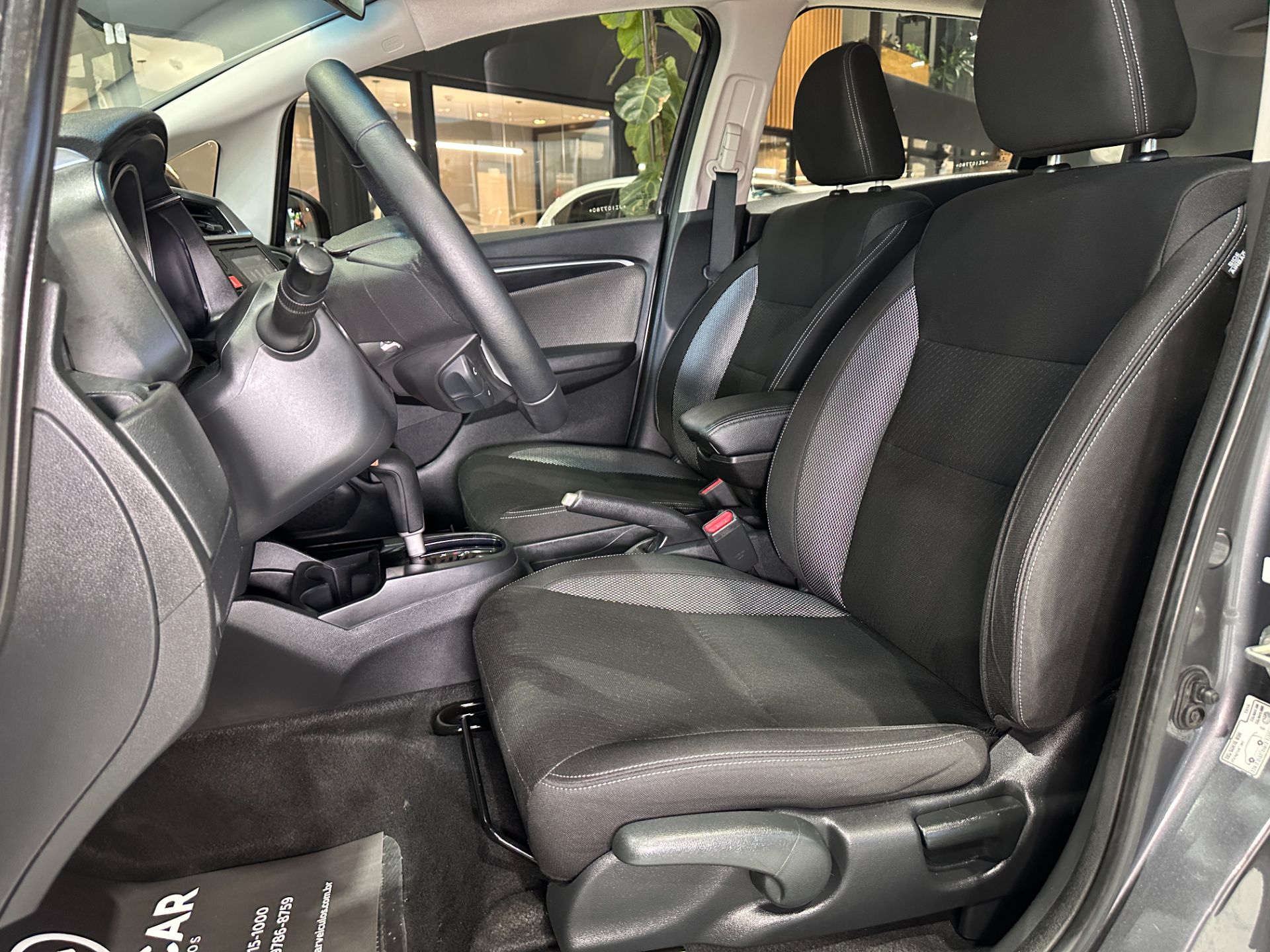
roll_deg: +1.0
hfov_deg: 71.6
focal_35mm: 24
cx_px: 635
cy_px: 476
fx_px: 881
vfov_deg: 56.8
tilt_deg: -15.6
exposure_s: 1/40
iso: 640
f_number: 1.78
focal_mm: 6.86
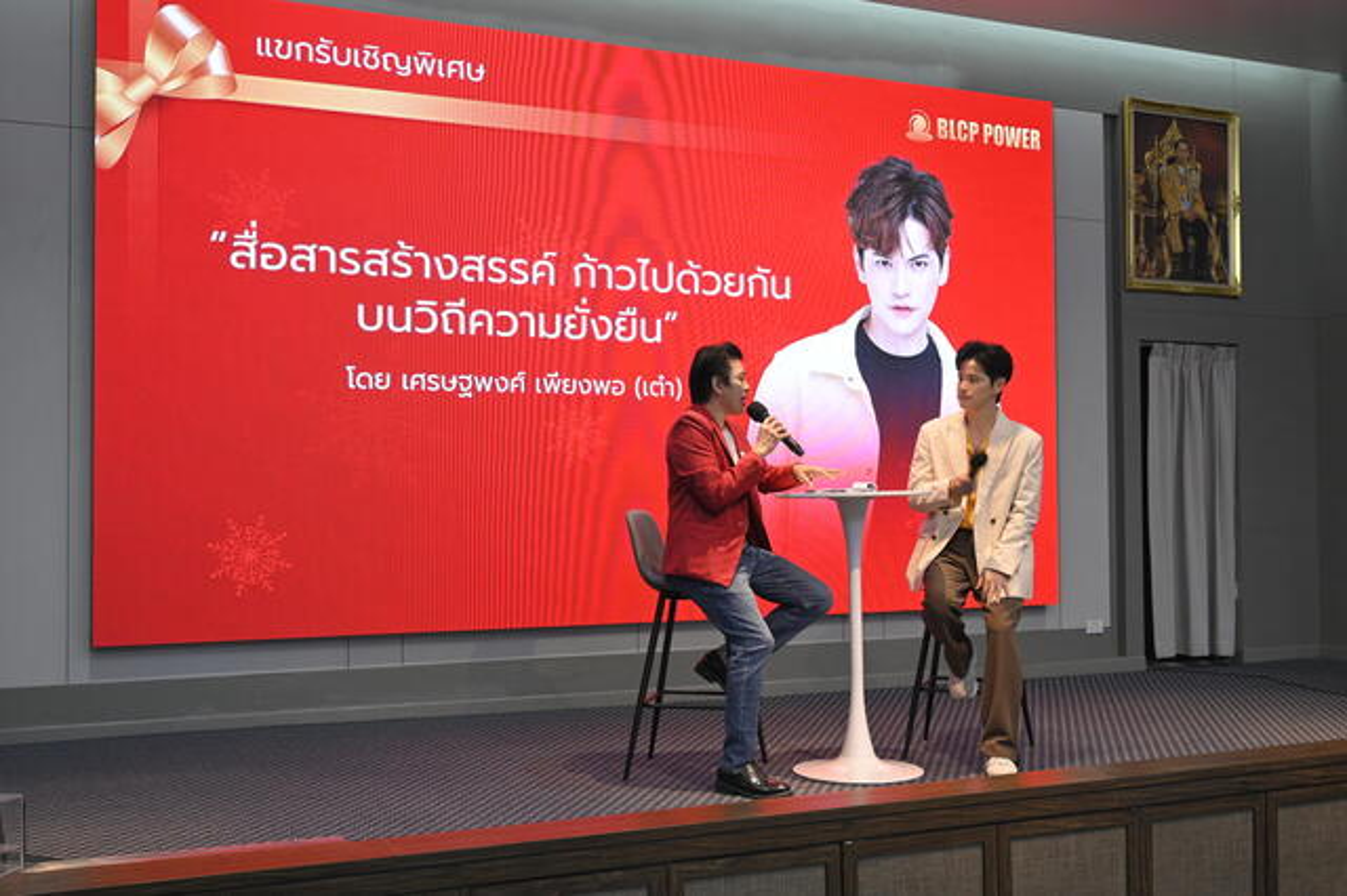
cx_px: 674
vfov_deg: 35.0
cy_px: 448
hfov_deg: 50.7
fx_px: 1421
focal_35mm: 38
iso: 640
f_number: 4
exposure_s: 1/50
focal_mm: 38
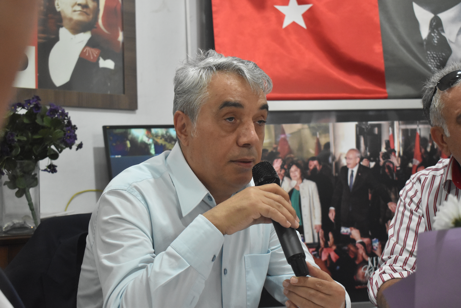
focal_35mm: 54
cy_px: 154
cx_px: 230
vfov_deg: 25.1
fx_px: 691
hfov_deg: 36.9
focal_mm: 36
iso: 2500
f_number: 4.8
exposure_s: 1/60
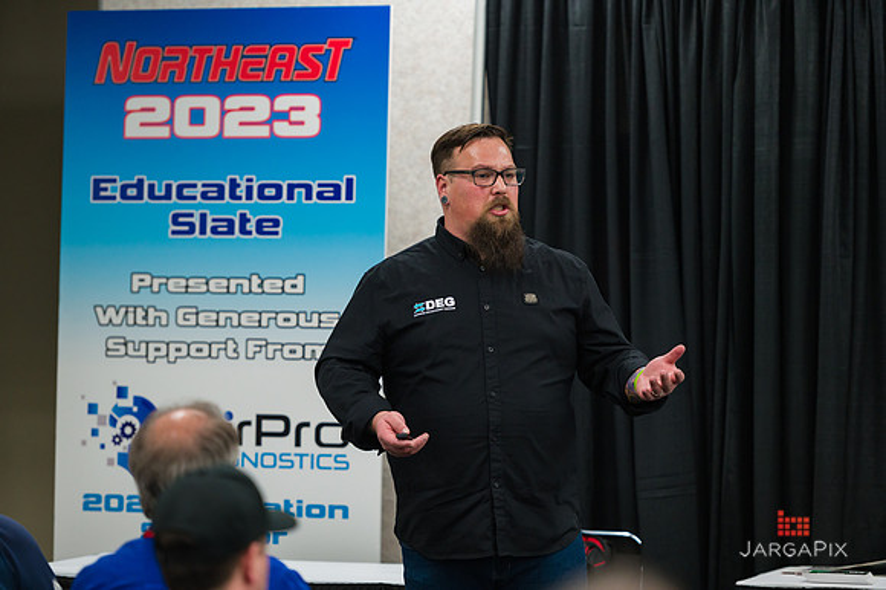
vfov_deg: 8.1
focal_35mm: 170
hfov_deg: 12.1
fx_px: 4181
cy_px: 295
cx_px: 443
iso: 1600
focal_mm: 170
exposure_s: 1/500
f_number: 3.2
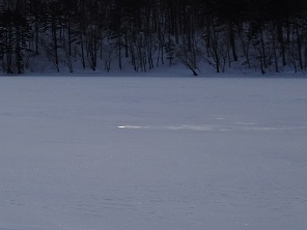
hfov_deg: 23.1
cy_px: -20
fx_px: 656
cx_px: -103
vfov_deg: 19.1
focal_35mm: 74
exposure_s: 1/1600
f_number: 3.5
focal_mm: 4.1
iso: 80
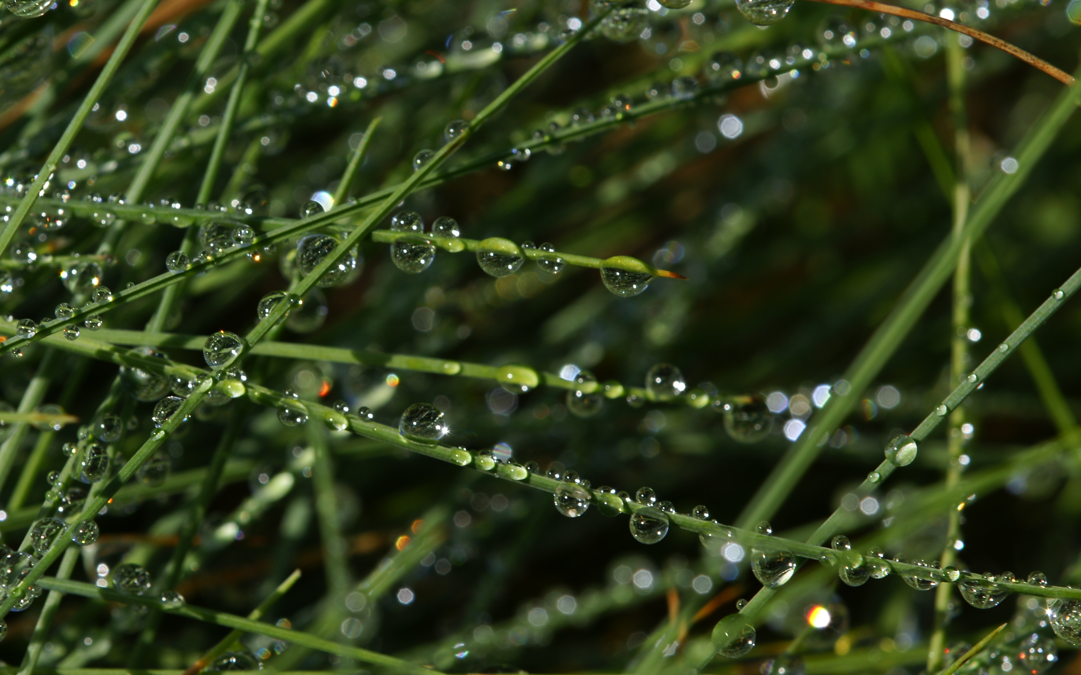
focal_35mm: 358
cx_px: 391
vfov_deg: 3.7
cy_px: 293
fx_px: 10546
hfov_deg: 5.9
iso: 100
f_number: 9
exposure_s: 1/200
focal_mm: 180
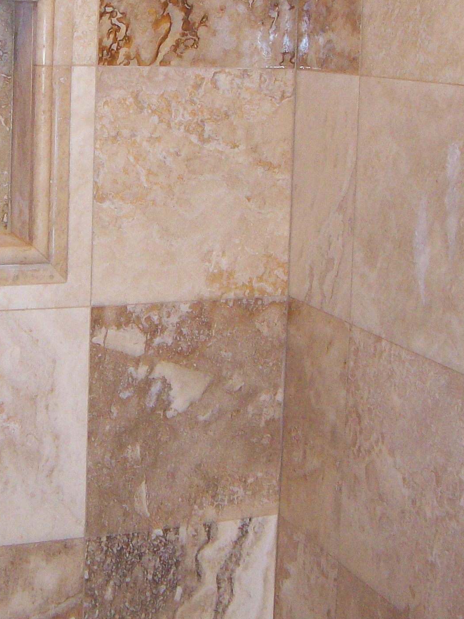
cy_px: 47
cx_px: 147
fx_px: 1305
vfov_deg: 25.7
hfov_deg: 20.1
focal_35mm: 73
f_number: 2.7
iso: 140
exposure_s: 1/64
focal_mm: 6
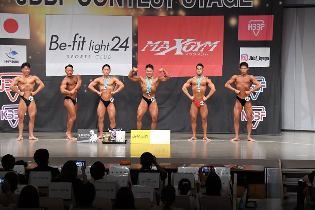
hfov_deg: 21.9
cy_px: 105
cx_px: 158
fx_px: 813
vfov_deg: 14.7
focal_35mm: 93
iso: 6400
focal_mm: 62
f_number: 5.6
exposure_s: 1/400
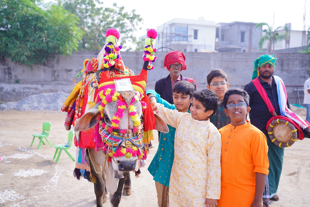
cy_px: 104
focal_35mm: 38
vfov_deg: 35.1
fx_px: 327
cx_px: 155
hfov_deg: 50.7
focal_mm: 38
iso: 160
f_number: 4
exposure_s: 1/500
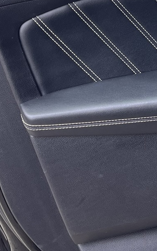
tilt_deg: -22.5
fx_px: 631
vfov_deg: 21.6
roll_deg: +1.2
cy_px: -13
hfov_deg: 13.2
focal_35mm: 92
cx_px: 257
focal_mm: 5.1
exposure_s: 1/145
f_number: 1.6
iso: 32
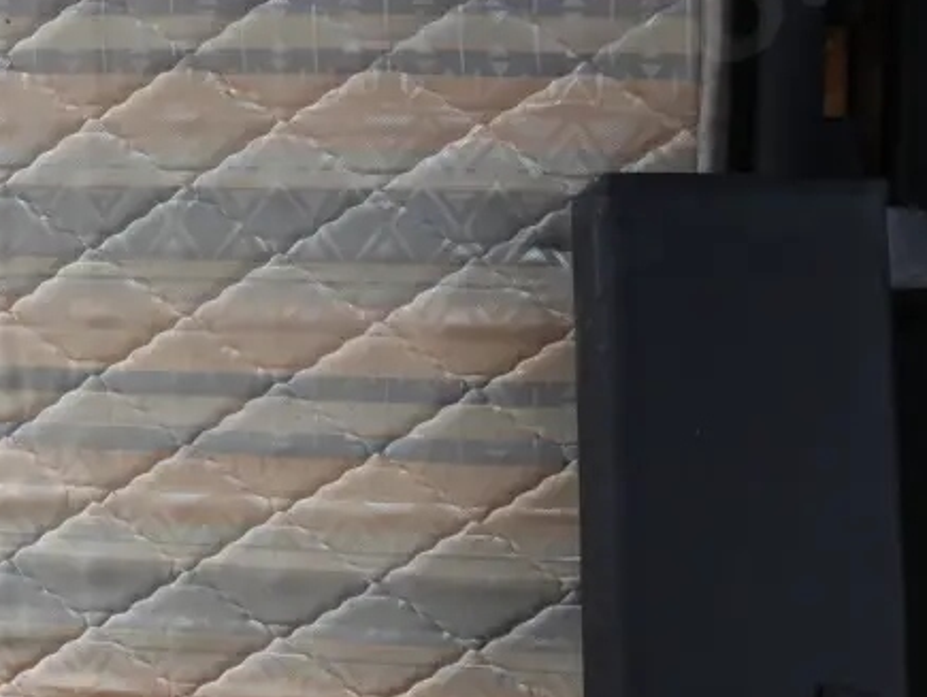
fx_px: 2144
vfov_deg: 18.4
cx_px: 100
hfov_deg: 23.8
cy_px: 483
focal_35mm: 80
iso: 640
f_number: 4
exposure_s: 1/60
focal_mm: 17
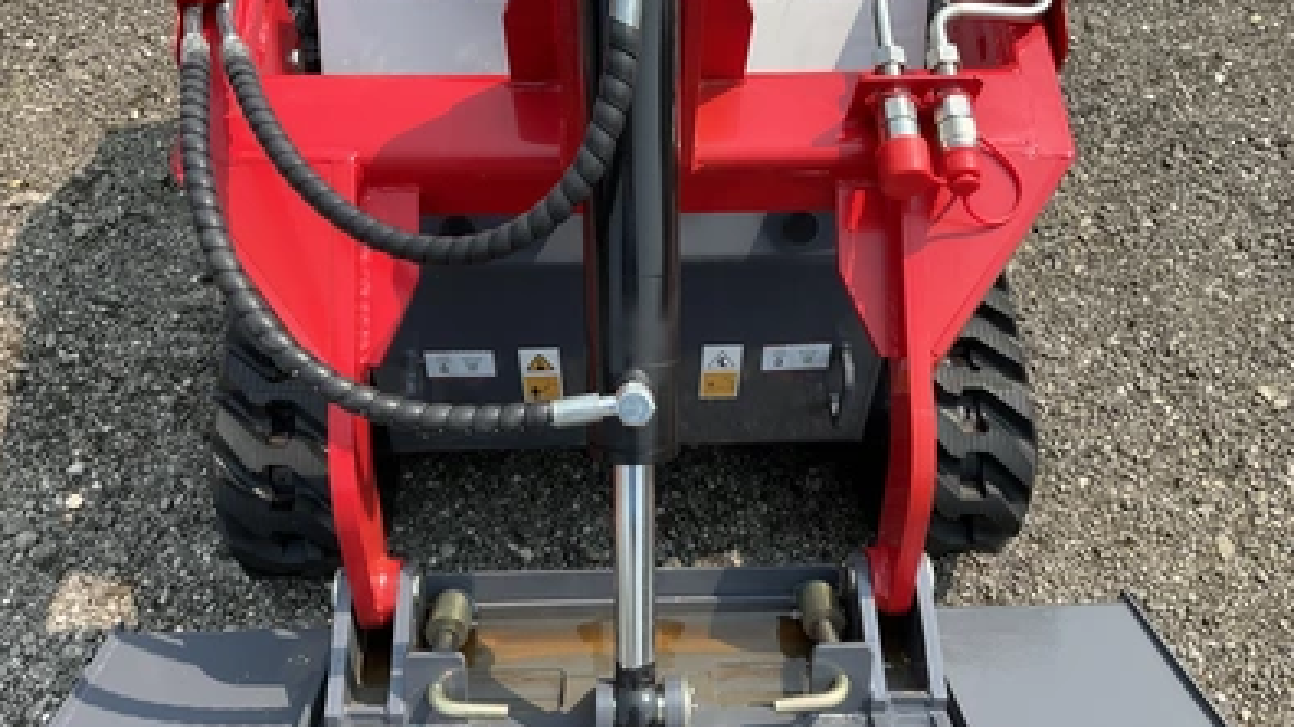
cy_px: 377
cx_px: 649
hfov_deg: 61.0
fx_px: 1098
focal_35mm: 32
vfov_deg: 36.7
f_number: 1.8
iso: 25
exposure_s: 1/842
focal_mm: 3
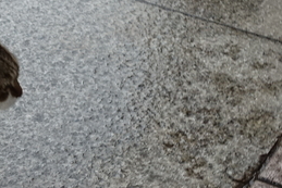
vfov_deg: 12.3
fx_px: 870
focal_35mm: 111
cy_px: 49
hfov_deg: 17.2
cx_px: -93
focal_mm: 8.8
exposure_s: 1/200
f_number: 2.8
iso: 320
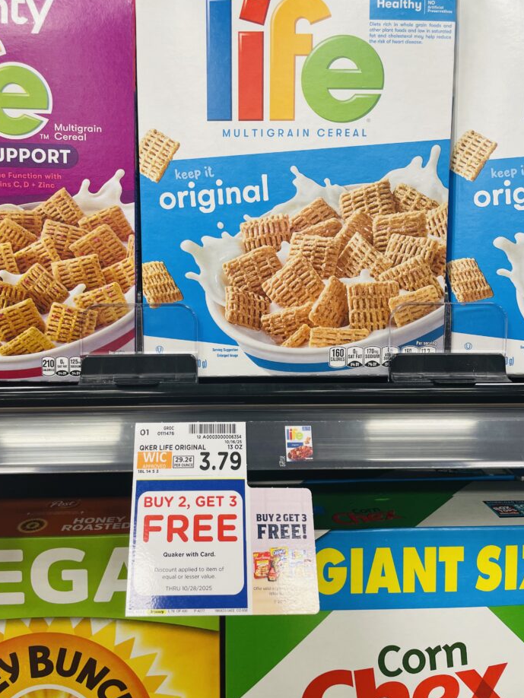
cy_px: 312
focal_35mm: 29
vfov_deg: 61.5
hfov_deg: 48.2
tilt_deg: -7.0
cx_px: 234
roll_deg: +1.2
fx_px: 585
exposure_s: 1/120
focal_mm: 4.2
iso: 100
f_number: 1.6
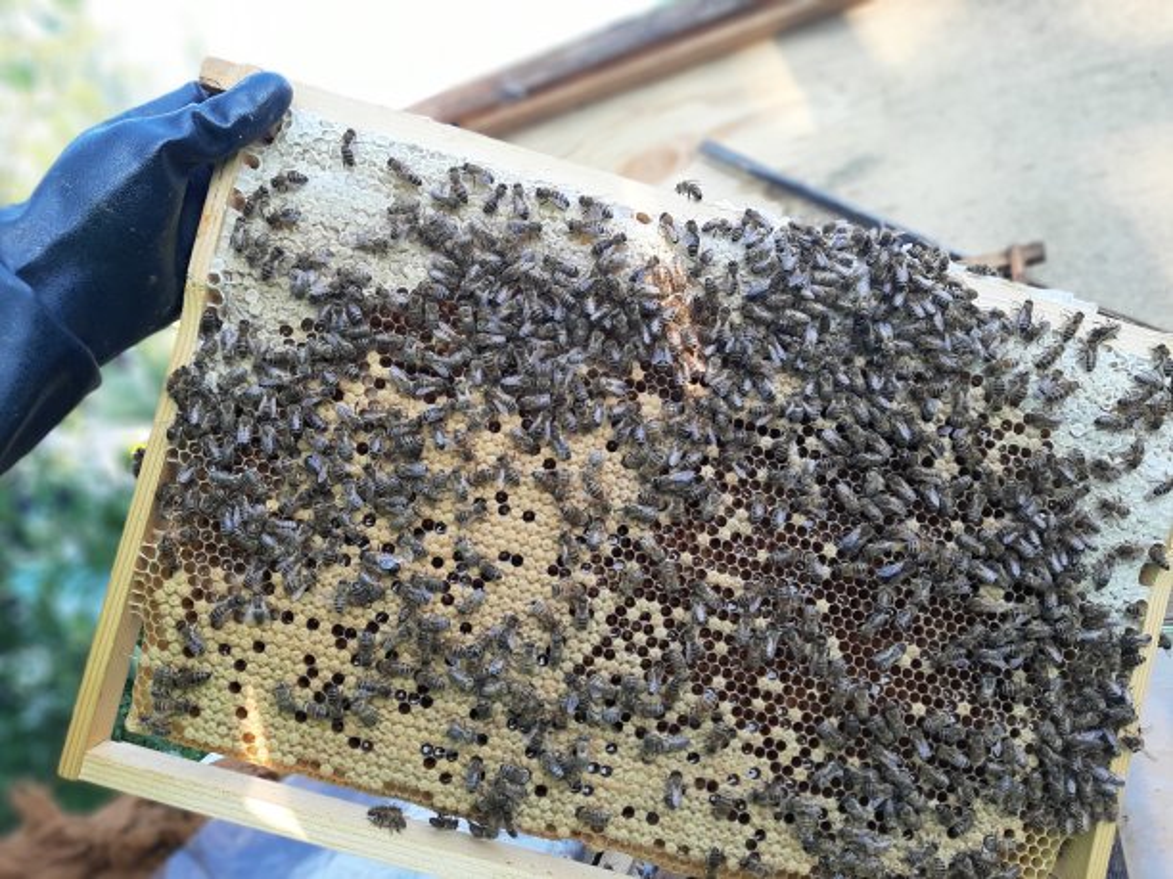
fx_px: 881
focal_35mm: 26
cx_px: 586
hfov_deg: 67.3
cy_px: 440
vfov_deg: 53.1
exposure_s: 1/213
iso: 40
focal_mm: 3.93
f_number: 1.7
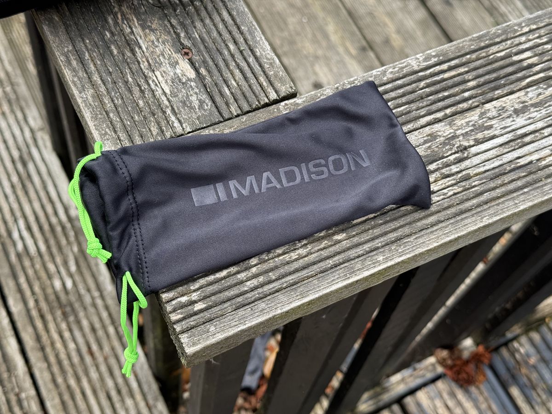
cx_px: 276
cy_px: 207
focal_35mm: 48
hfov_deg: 39.7
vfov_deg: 30.3
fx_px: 765
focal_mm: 6.76
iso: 64
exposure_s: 1/1094
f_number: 1.78
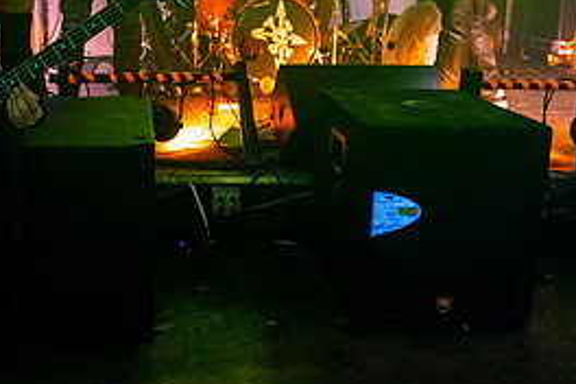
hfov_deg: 47.9
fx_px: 624
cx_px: 153
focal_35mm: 39
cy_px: 58
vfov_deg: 32.9
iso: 800
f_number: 2.8
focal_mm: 14
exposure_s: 1/60
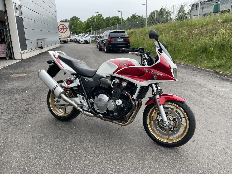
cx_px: 116
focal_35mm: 26
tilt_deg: -15.5
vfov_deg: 53.1
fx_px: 174
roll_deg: +1.3
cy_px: 87
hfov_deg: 67.3
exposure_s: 1/438
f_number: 1.6
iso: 32
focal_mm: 4.2
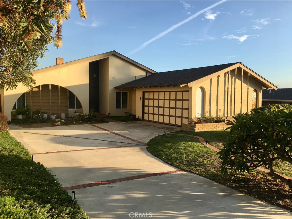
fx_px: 245
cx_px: 146
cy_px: 110
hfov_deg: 61.7
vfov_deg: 48.2
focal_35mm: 29
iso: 25
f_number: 2.2
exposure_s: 1/769
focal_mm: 4.15
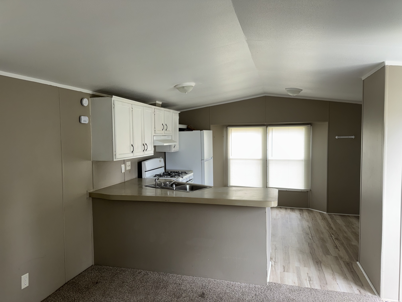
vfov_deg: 56.8
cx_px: 201
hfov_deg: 71.6
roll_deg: +0.5
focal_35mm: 24
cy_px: 151
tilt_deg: -3.8
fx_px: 279
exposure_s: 1/38
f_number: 1.78
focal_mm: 6.76
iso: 100
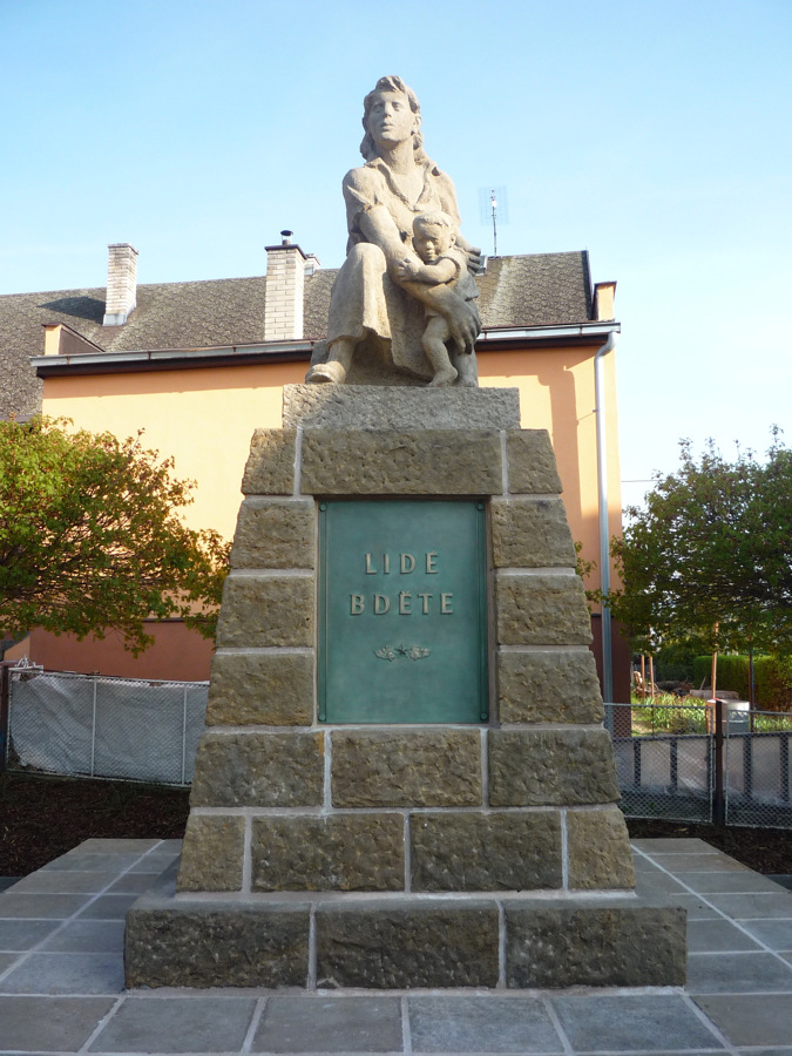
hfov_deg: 44.2
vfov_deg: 56.8
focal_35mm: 32
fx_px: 976
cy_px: 528
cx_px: 396
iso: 100
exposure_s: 1/200
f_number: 4
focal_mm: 5.2
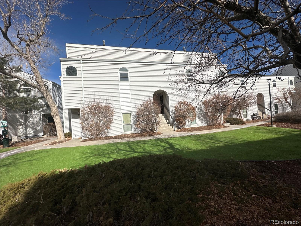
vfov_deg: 85.7
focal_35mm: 14
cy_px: 113
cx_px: 150
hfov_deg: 102.1
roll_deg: +3.7
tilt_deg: +1.4
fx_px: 122
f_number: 2.2
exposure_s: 1/5556
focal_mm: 2.22
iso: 50
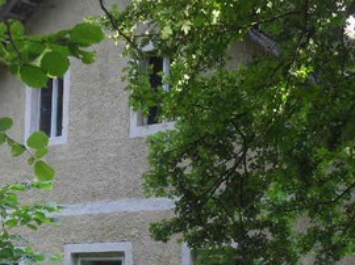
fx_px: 850
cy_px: 239
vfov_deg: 17.5
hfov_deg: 23.4
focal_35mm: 83
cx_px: 259
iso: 100
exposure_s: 1/90
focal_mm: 6.3
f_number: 3.2
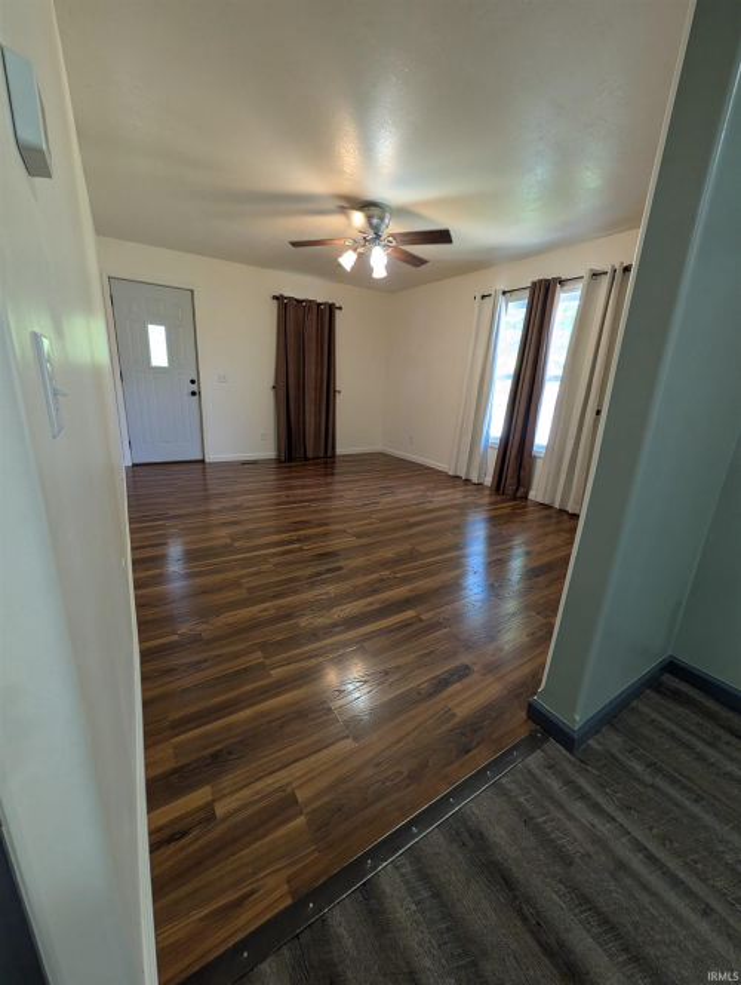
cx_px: 370
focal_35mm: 12
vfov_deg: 110.5
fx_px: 342
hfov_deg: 94.6
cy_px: 492
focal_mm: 2.02
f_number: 1.7
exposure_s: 1/120
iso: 208
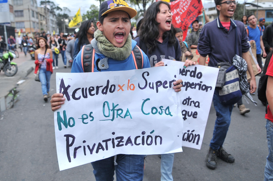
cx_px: 121
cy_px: 71
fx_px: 247
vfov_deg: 40.1
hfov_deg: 57.7
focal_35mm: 33
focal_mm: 17
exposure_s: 1/1000
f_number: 2.8
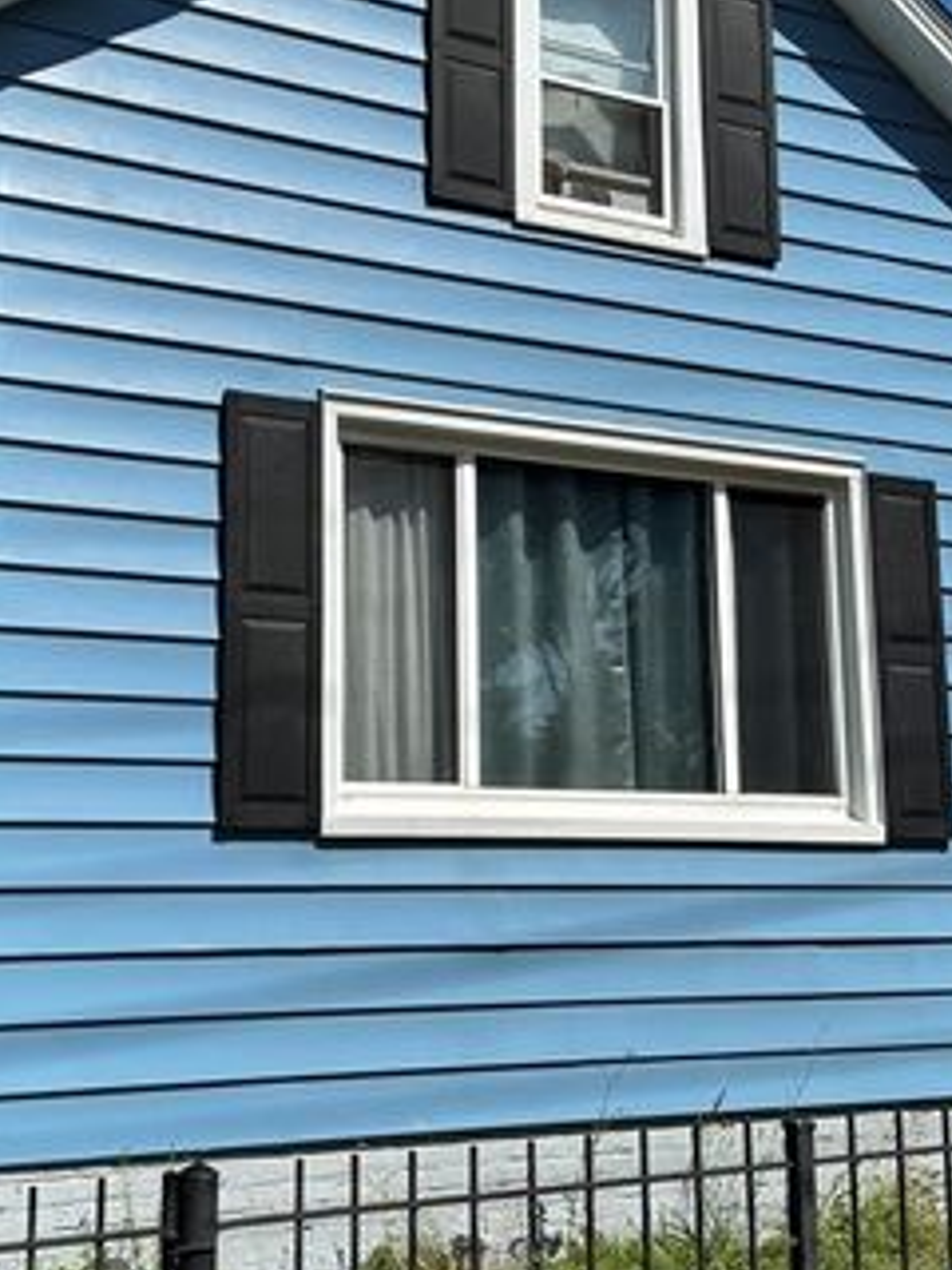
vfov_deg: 38.1
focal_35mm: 50
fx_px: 1833
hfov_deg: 29.1
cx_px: 409
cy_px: 554
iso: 80
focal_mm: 6.76
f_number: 1.78
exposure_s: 1/7092
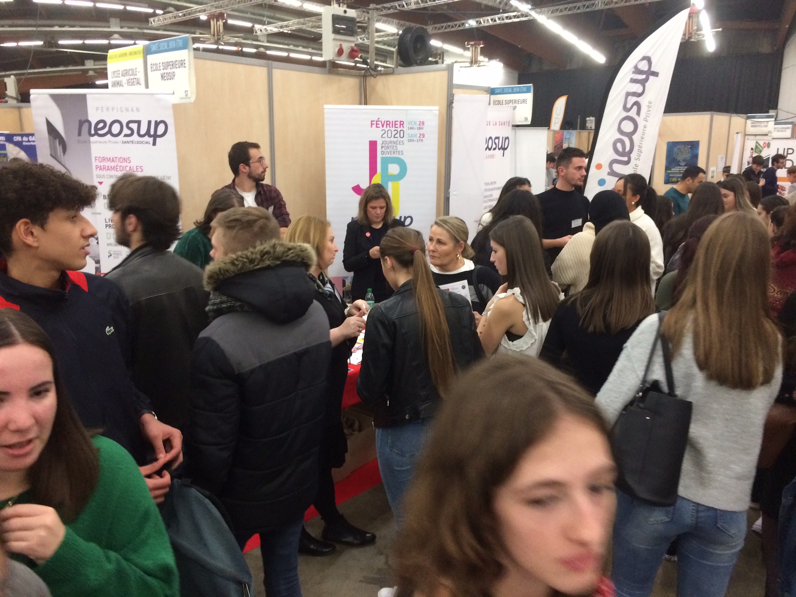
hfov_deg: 61.7
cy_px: 298
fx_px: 667
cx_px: 398
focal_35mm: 29
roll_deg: +0.4
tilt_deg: -14.2
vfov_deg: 48.2
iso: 250
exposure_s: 1/33
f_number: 2.2
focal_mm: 4.15
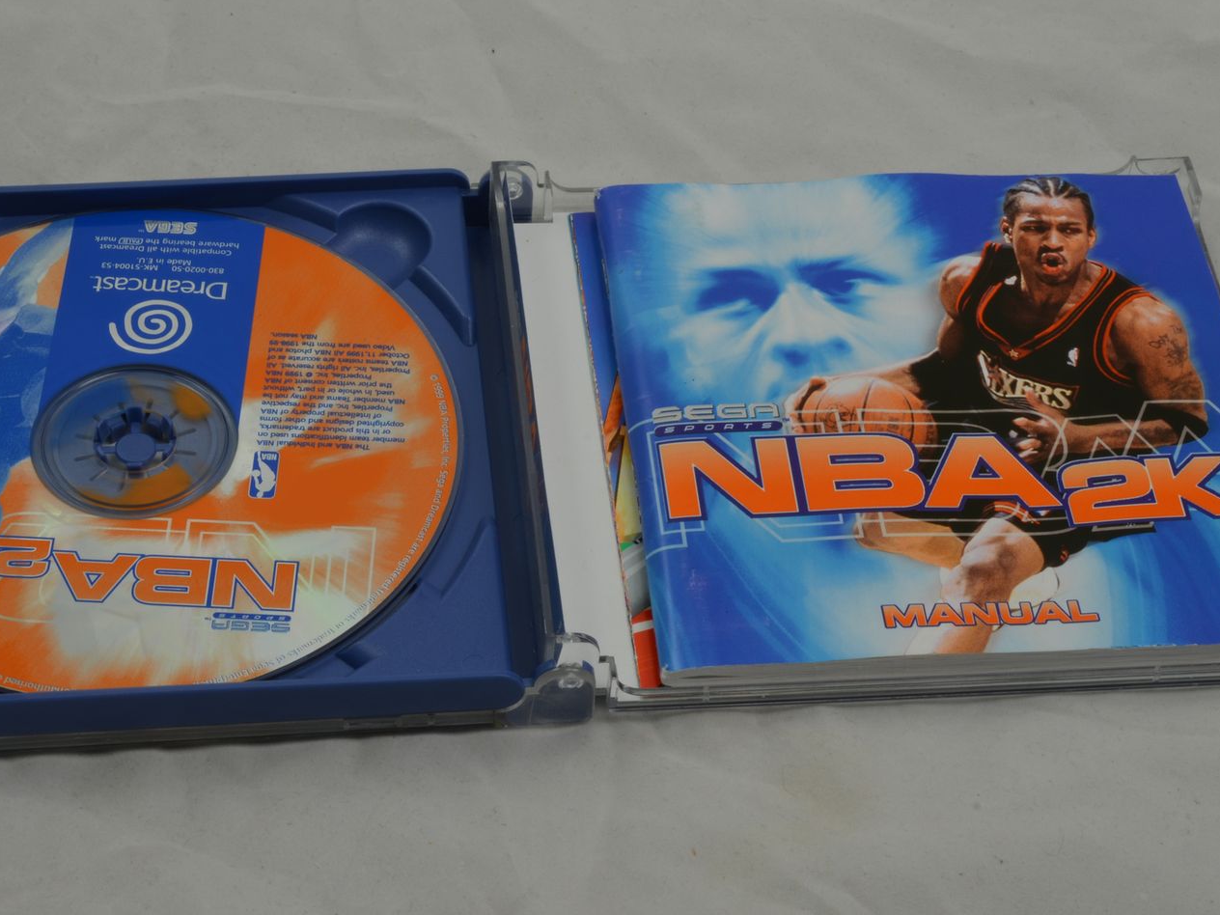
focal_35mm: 82
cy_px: 402
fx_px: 2890
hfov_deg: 23.8
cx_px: 551
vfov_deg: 18.0
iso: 100
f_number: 20
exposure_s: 1/2.5
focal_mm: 40
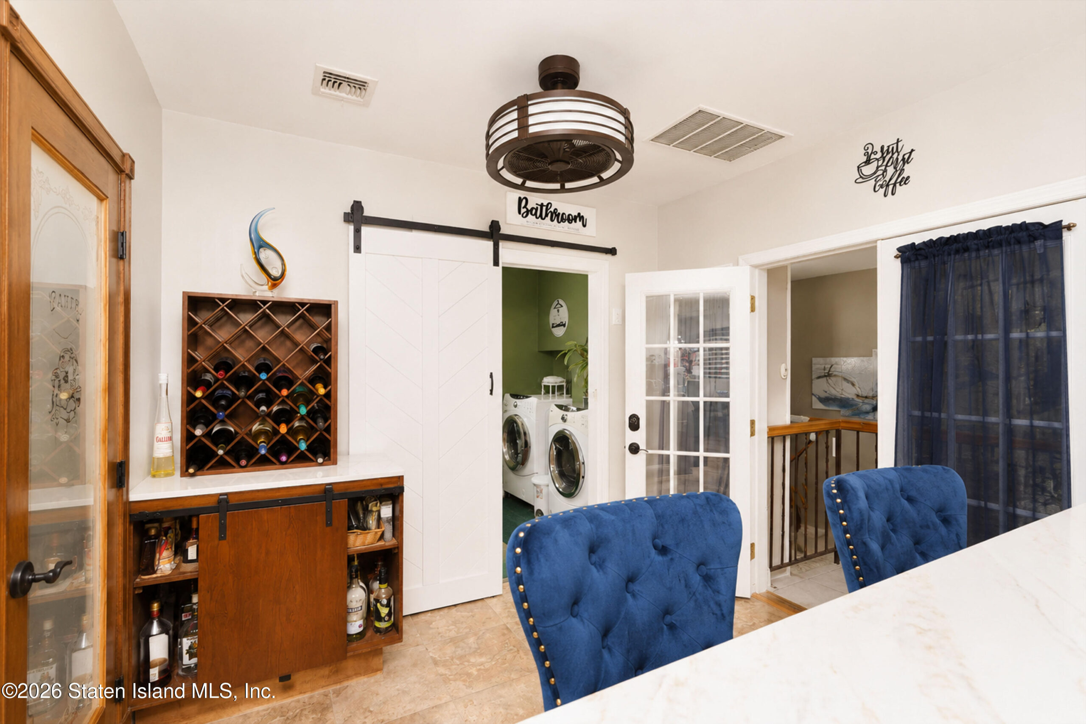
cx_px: 543
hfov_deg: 96.7
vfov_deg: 73.8
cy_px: 362
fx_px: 483
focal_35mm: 16
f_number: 4
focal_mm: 16
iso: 64
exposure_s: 1/8
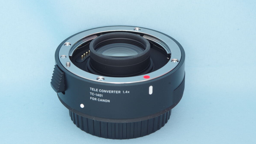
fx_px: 754
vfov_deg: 10.9
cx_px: 128
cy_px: 64
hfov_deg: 19.3
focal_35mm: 111
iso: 400
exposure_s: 1/3.33
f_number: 16
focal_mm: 70
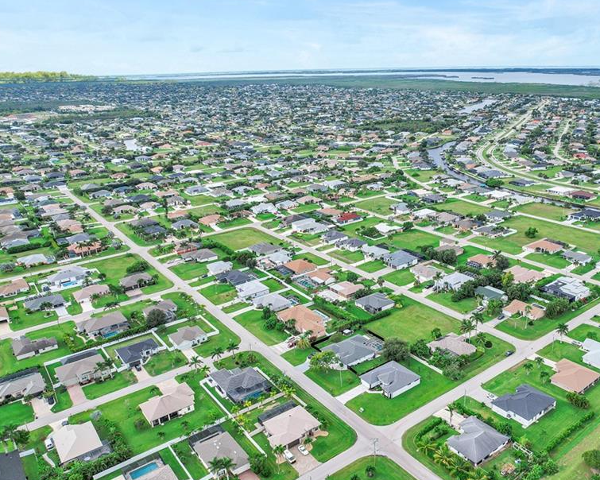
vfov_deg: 51.5
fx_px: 497
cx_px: 394
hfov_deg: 60.9
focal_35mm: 28
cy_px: 251
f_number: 2.8
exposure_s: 1/1000
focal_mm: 8.38
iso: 100
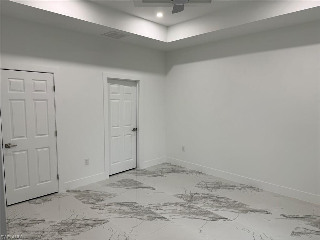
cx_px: 160
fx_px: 222
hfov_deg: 71.6
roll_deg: -0.1
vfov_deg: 56.8
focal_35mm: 24
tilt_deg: -4.9
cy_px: 120
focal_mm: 6.76
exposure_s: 1/120
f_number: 1.78
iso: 100
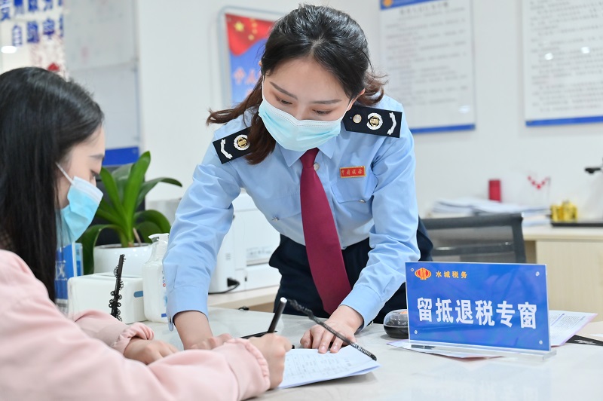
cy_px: 200
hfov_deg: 37.5
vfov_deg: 25.5
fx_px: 887
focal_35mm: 53
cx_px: 302
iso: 3200
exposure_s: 1/100
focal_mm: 53
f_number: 4
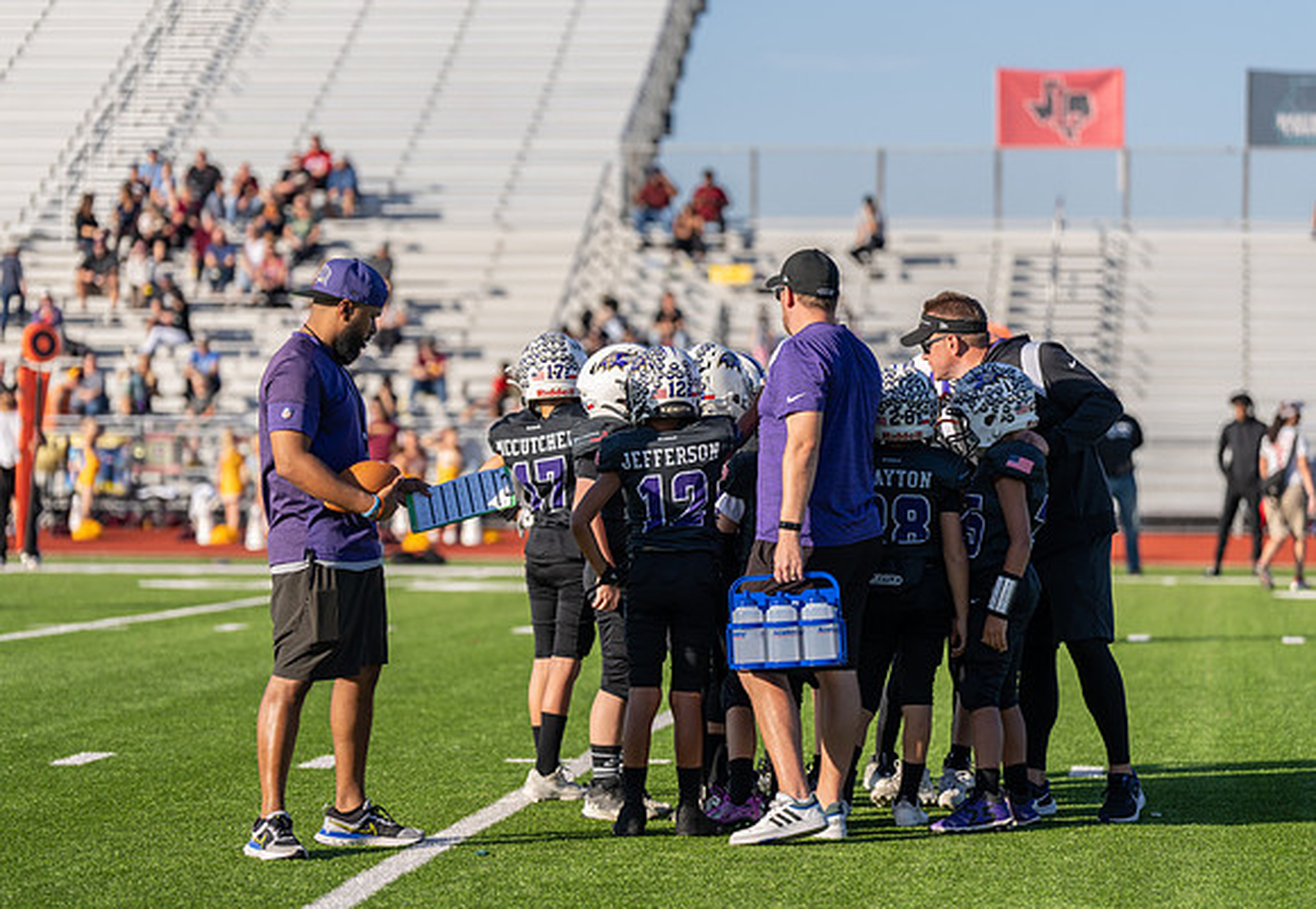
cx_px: 683
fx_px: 5152
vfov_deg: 10.1
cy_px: 454
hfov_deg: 14.6
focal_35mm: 139
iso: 100
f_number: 2.8
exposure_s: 1/1600
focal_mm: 130
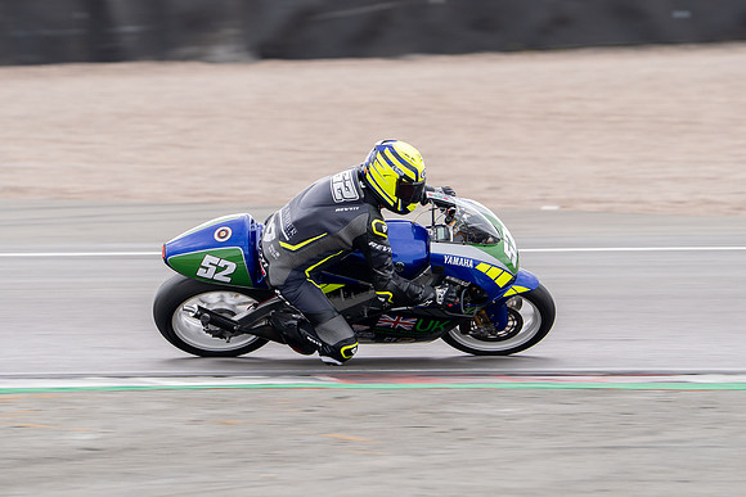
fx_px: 11357
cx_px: 355
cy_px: 267
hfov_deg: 3.8
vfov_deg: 2.5
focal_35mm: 548
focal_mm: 400
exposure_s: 1/320
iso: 320
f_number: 6.3
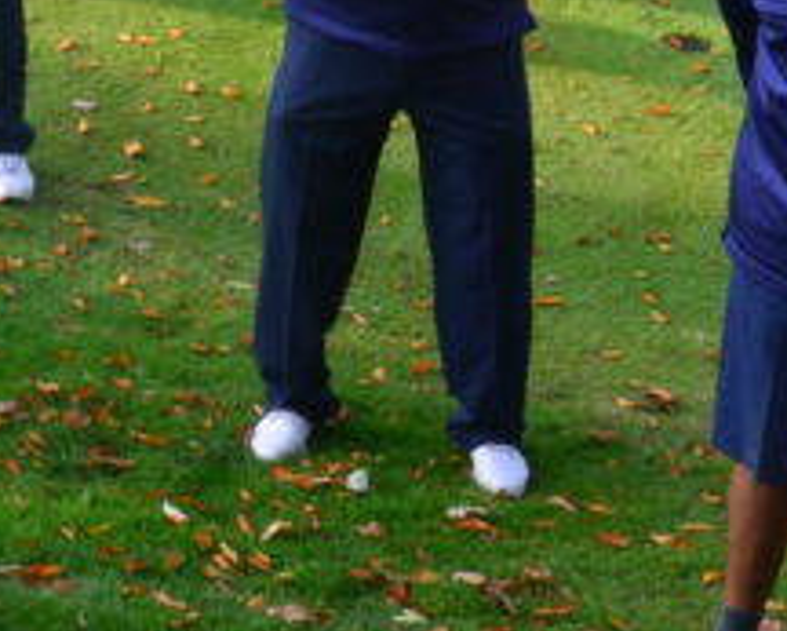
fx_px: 4031
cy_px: -387
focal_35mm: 173
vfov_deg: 8.7
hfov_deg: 11.0
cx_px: -44
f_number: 10
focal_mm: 22
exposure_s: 1/50
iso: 400
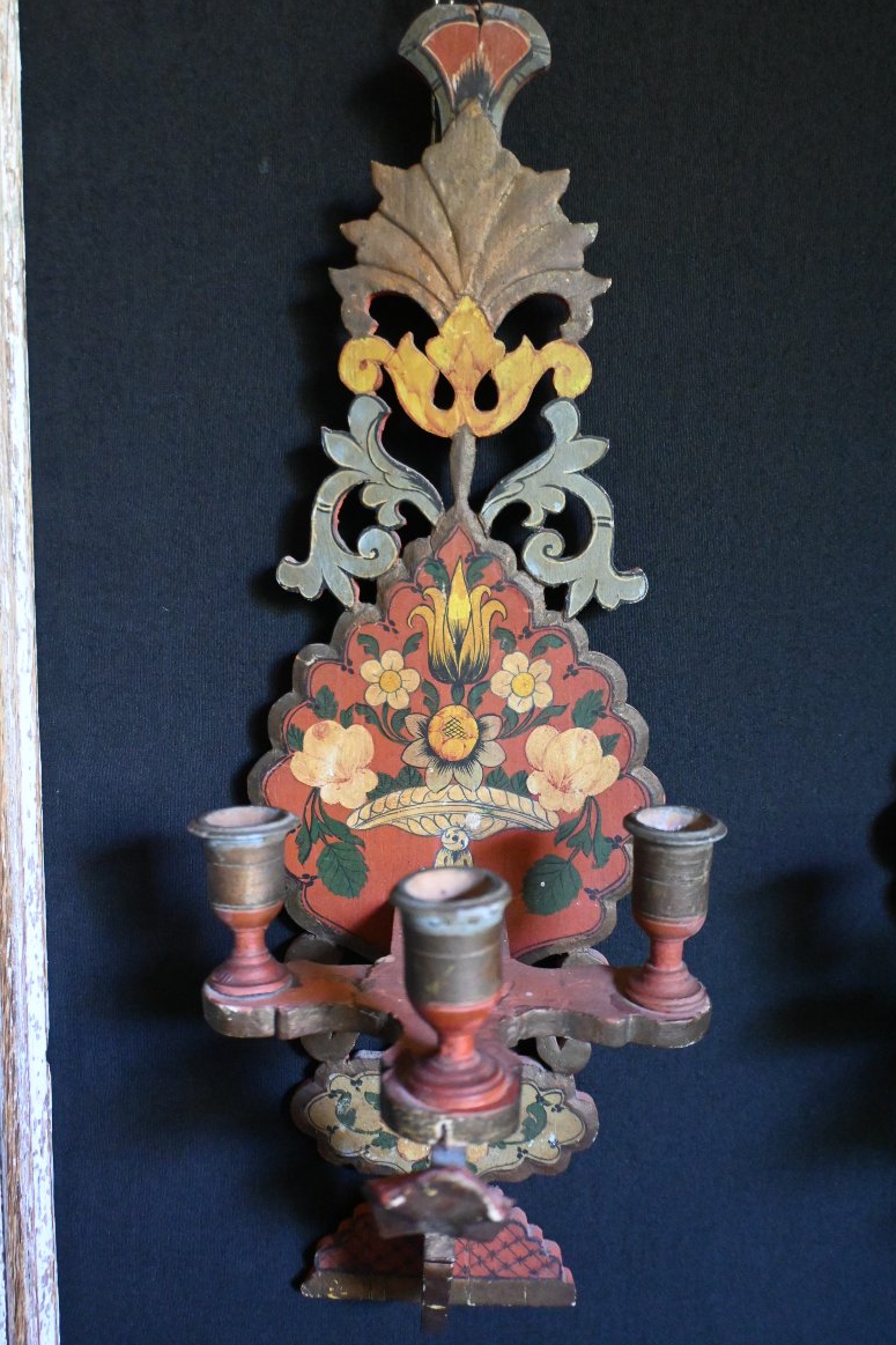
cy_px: 687
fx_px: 1214
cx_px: 436
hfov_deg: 40.5
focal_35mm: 33
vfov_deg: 57.9
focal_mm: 21
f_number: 4
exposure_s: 1/60
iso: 5000
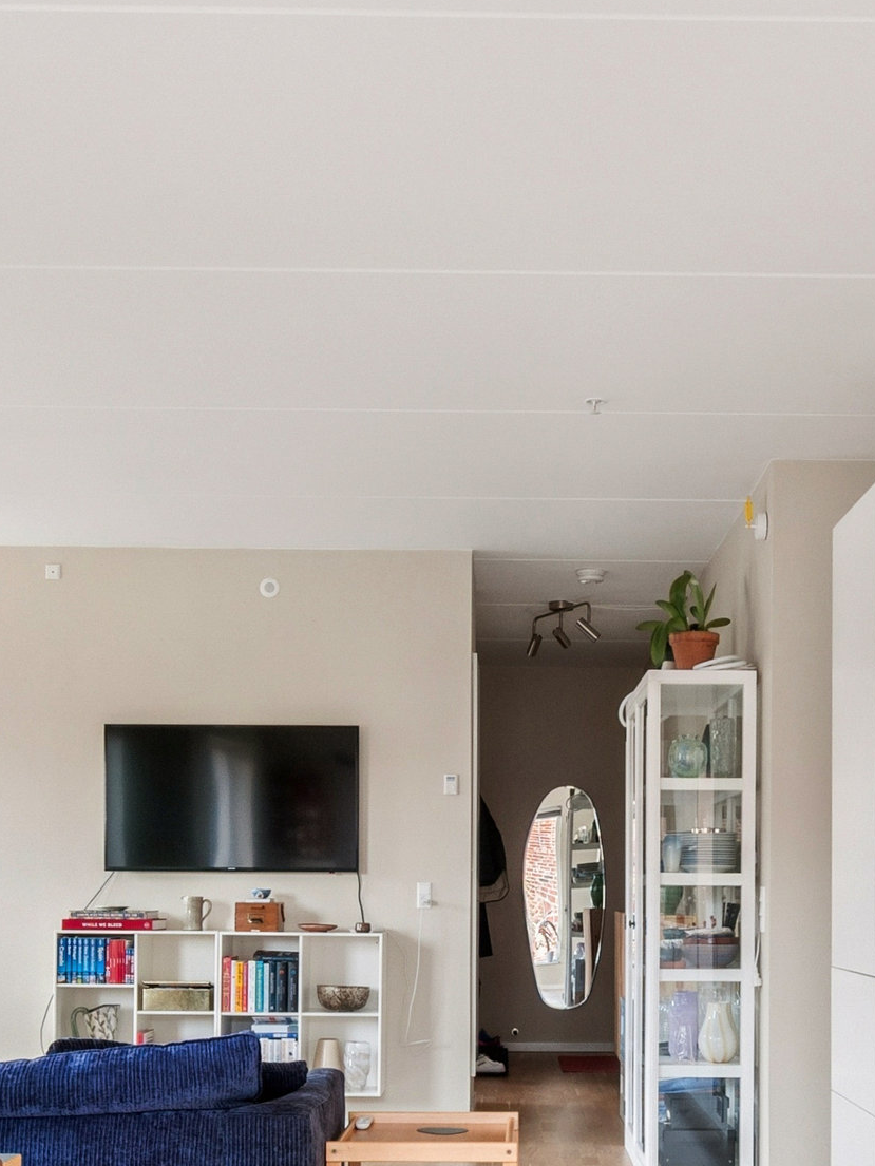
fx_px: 1584
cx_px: 521
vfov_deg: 39.2
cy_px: 887
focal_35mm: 47
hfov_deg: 30.8
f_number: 10
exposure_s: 1/2.5
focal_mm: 12
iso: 200
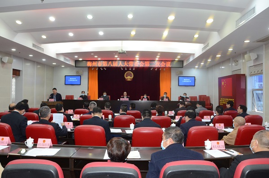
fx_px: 201
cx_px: 134
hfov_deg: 67.5
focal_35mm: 27
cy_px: 89
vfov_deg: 47.7
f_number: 5
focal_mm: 18
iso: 1600
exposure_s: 1/100
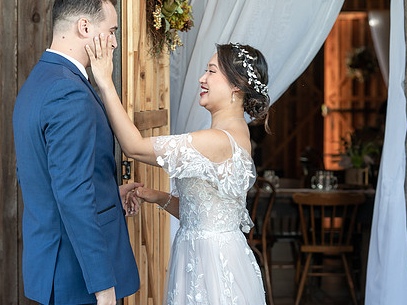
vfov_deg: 12.8
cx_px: 150
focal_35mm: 116
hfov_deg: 17.0
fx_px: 1363
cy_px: 154
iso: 250
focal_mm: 80
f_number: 4
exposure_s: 1/200
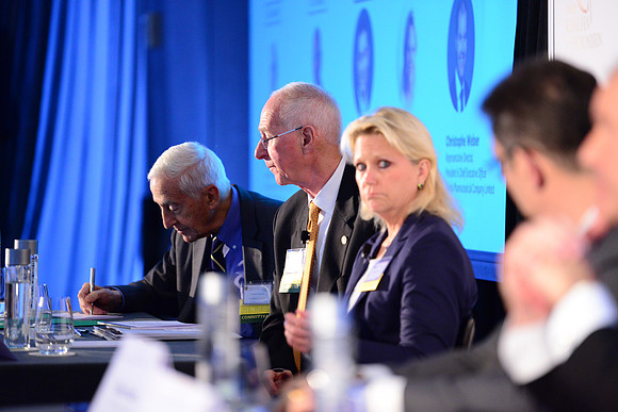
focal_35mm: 200
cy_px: 206
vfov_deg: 6.9
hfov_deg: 10.3
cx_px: 309
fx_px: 3434
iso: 4000
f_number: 2.8
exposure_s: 1/125
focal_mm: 200
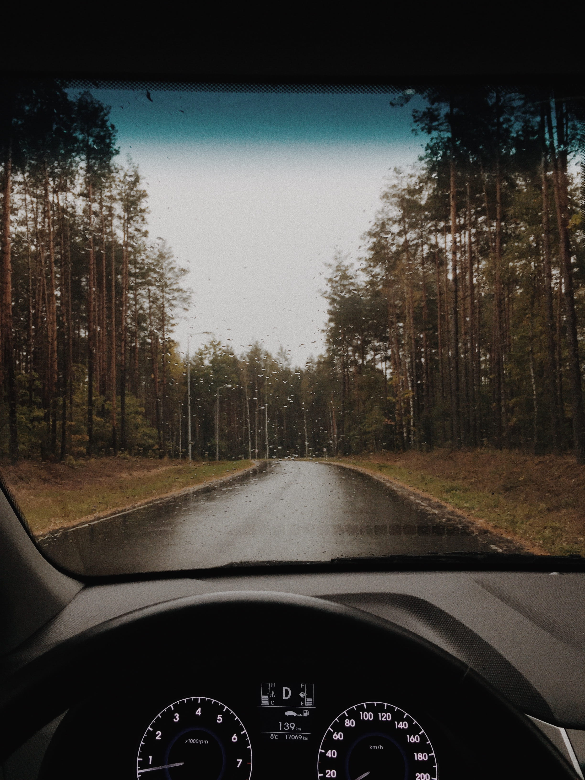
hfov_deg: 48.2
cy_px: 390
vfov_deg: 61.7
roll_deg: +0.9
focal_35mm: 29
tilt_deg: +7.1
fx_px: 653
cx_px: 292
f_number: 2.2
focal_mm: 4.15
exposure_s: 1/116
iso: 32
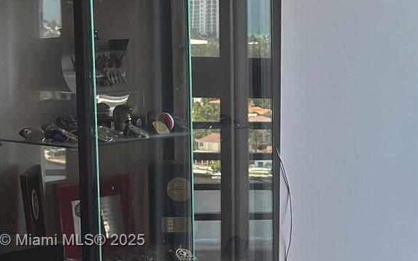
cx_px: 495
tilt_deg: -9.8
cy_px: 241
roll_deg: -1.4
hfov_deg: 14.3
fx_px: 1617
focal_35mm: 142
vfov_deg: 9.2
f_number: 1.78
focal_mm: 6.86
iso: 80
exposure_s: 1/439
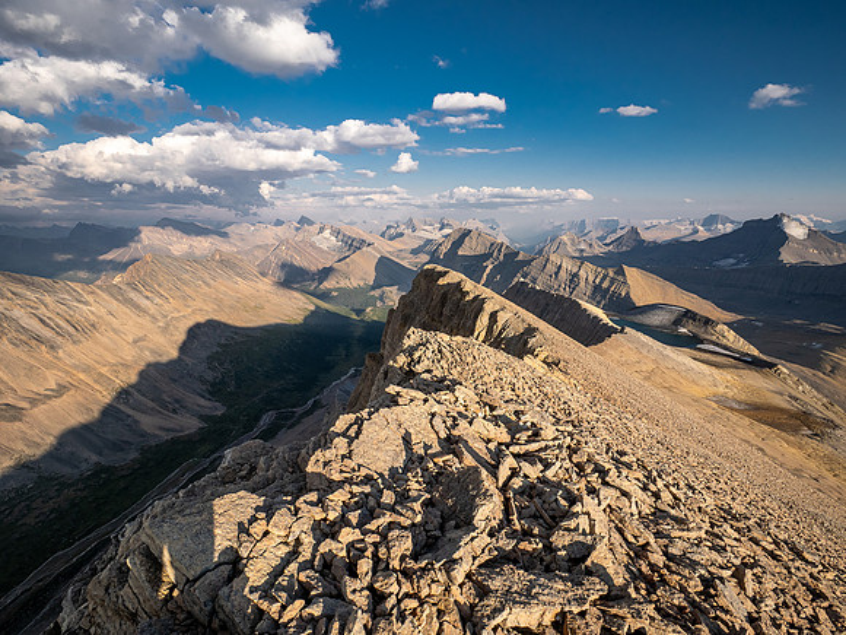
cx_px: 423
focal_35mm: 18
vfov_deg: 71.6
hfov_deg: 87.8
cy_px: 318
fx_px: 440
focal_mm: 9
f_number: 8
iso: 200
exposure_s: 1/100
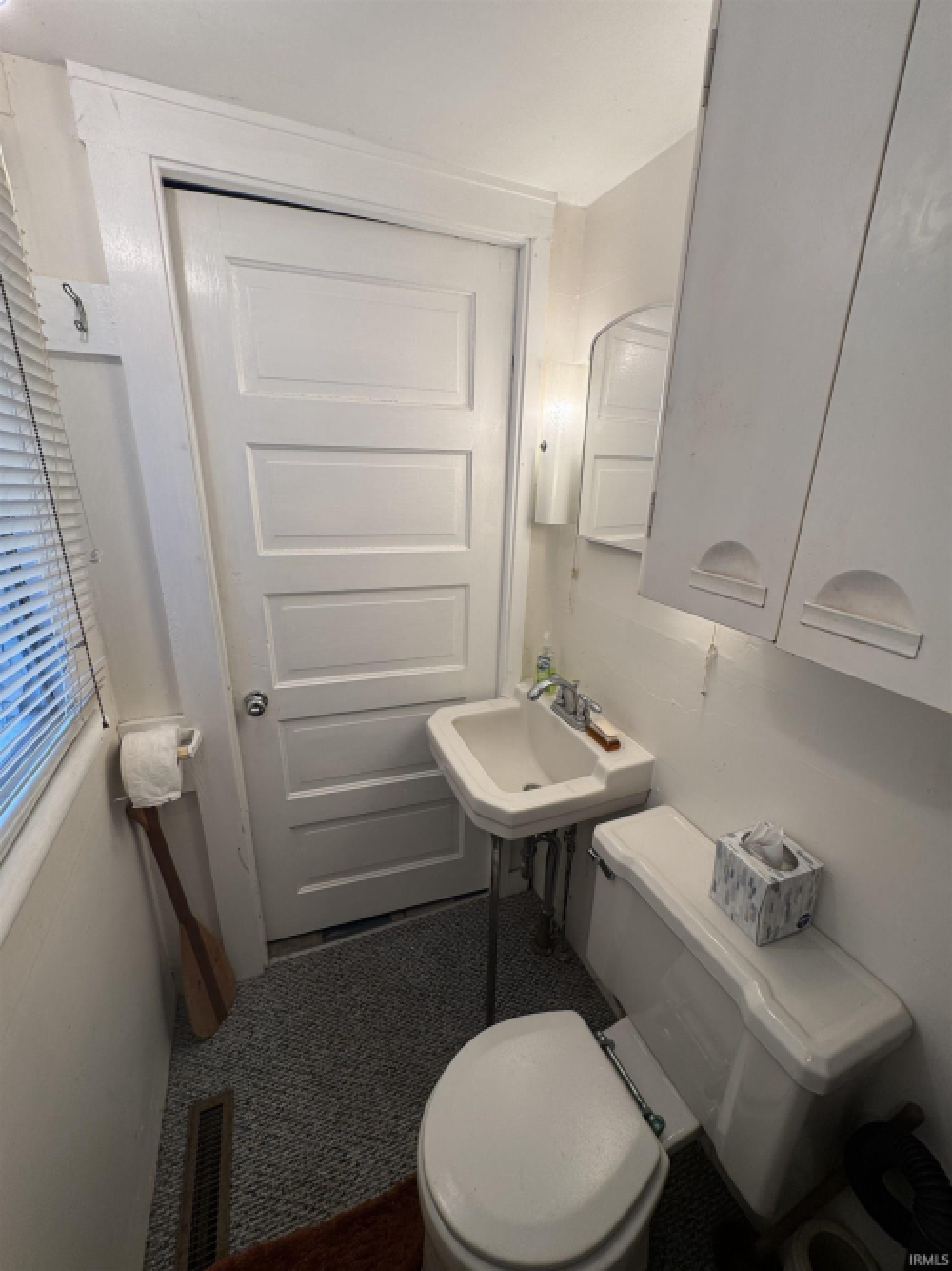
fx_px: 514
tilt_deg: -17.6
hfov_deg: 85.7
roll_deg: -0.6
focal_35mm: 14
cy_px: 636
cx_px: 476
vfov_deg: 102.1
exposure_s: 1/120
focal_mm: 2.22
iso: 50
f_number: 2.2
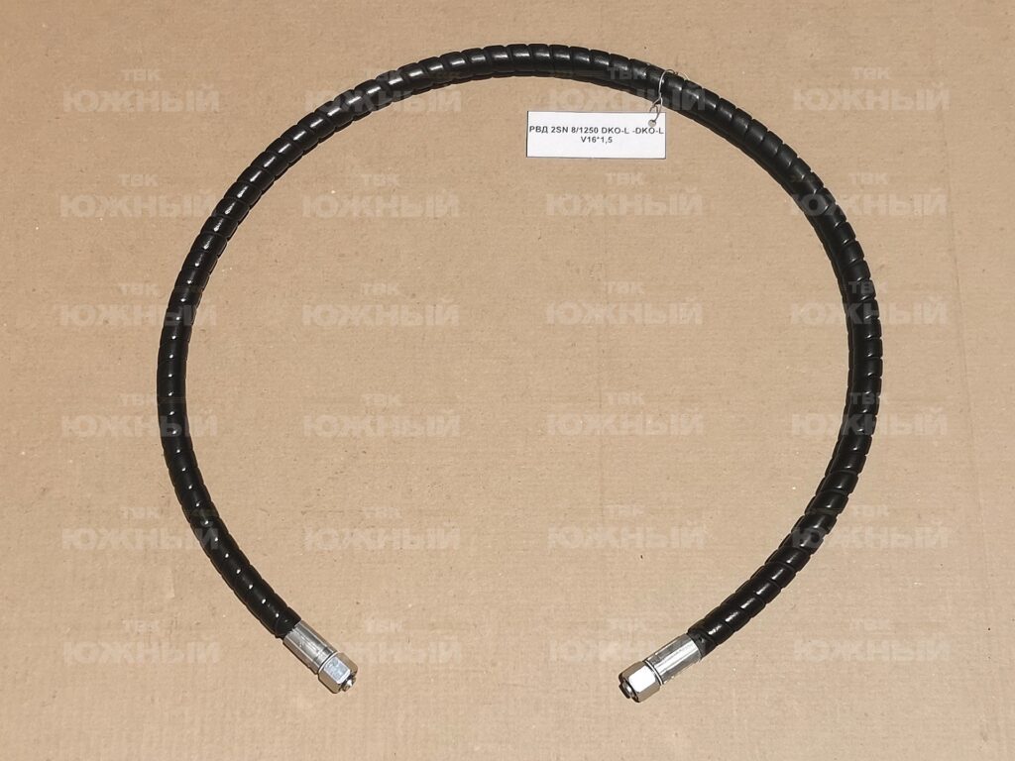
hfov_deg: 67.3
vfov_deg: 53.1
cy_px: 380
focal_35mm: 26
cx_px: 508
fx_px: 762
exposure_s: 1/100
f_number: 1.4
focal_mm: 4.66
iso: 320
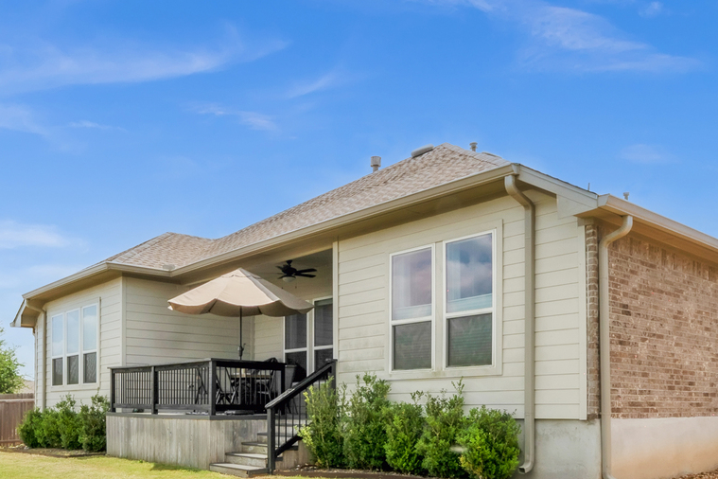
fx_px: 638
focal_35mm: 32
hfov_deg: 58.7
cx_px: 348
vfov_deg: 40.8
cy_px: 305
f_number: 13
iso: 100
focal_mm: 10
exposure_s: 1/100
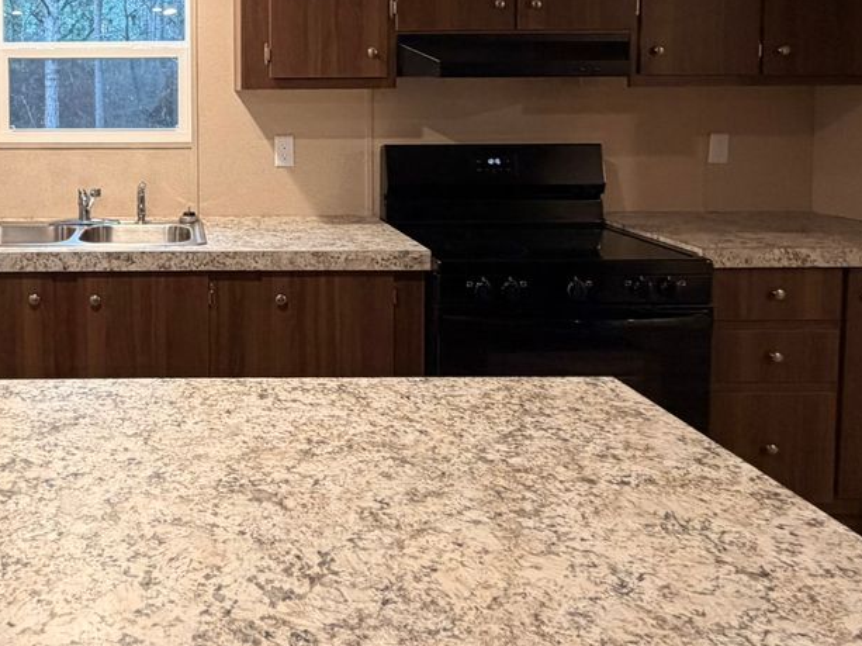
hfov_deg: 53.0
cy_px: 124
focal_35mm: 32
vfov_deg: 42.1
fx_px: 796
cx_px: 167
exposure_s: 1/60
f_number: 2.2
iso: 200
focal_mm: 2.22
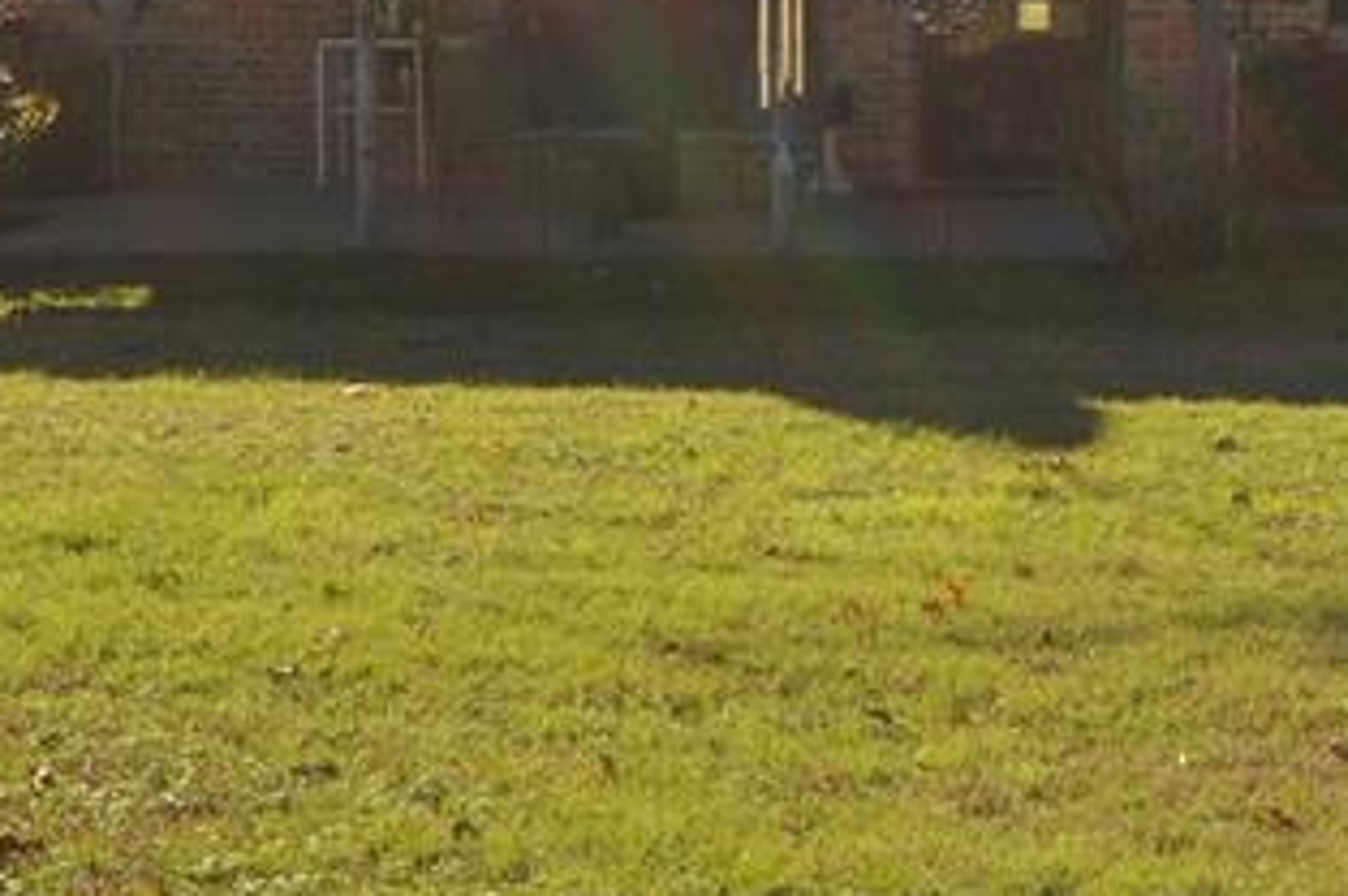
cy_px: 228
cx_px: 1059
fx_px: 3666
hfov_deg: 20.6
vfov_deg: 13.9
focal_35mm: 98
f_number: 13
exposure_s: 1/200
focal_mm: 20
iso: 200
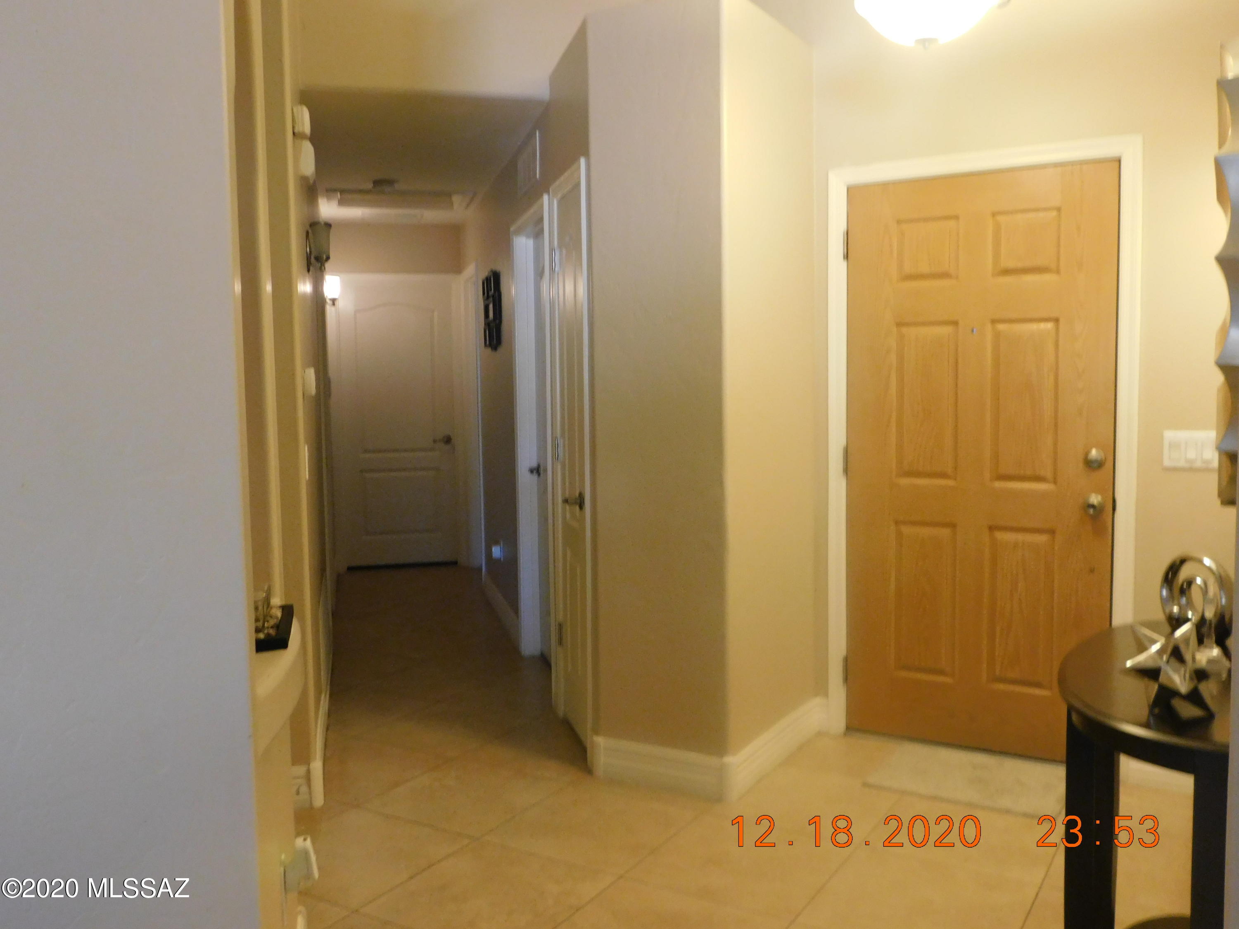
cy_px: 464
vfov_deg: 46.8
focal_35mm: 30
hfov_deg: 60.0
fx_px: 1074
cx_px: 620
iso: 400
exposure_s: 1/20
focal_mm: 5.3
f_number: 3.2
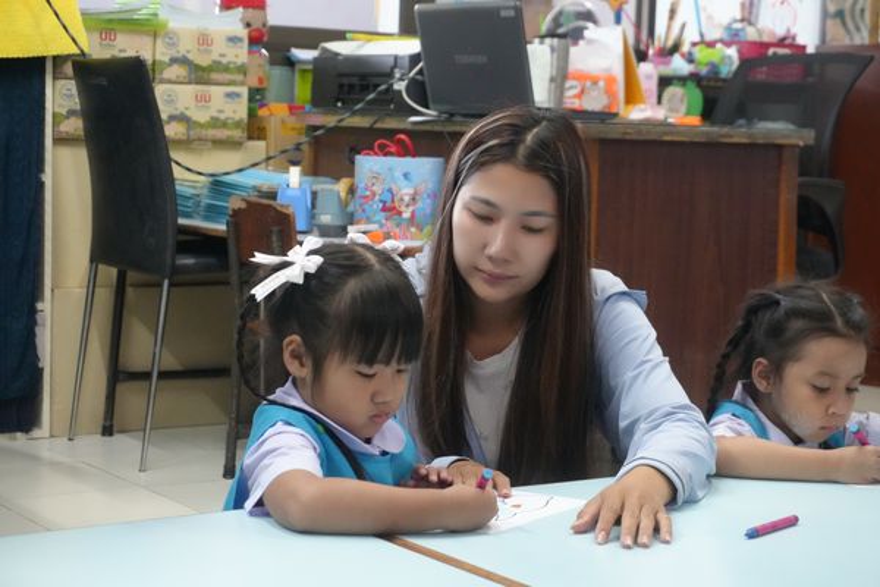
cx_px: 440
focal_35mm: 75
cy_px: 294
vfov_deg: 18.2
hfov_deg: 27.0
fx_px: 1833
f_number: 5.6
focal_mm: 50
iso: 6400
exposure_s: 1/60
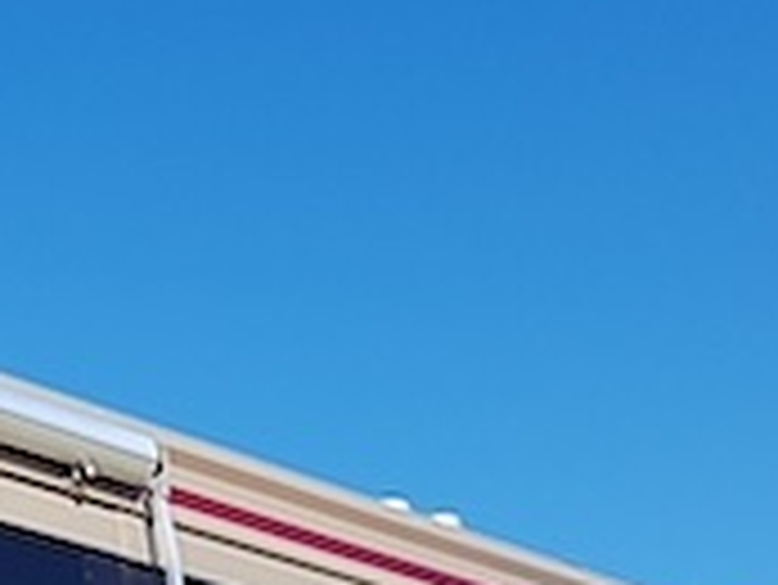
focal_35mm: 150
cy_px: 1395
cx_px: -760
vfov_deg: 9.0
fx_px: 3374
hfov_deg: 11.8
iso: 50
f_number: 1.7
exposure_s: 1/1840
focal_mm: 4.2
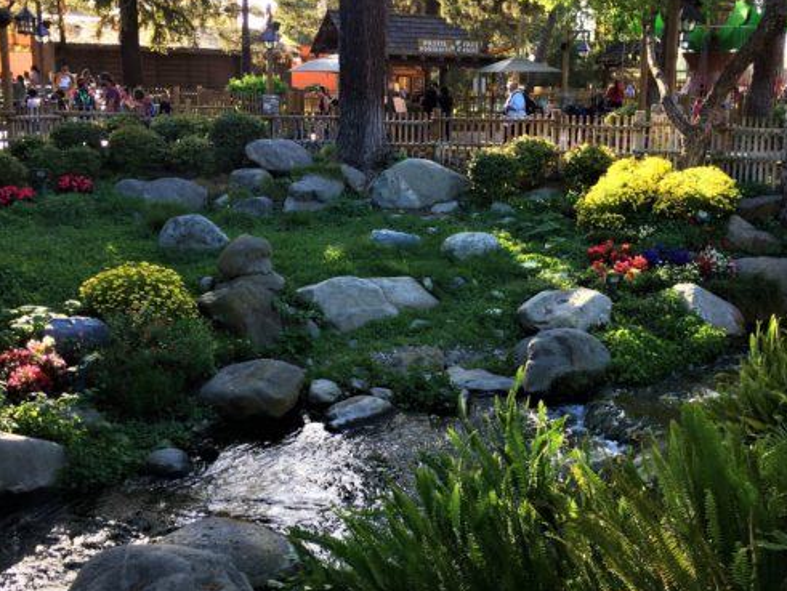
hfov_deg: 50.9
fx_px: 819
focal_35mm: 36
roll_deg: -1.9
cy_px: 322
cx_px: 486
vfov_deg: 39.7
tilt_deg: -12.1
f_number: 2.2
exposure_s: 1/120
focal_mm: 4.15
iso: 50
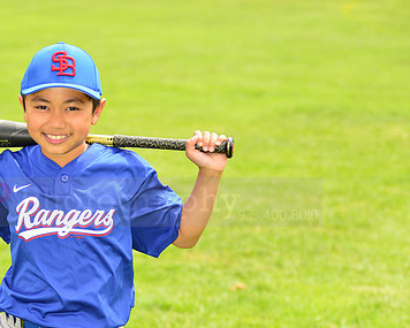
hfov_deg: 12.6
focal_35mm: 153
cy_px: 193
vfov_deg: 10.1
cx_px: 99
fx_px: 1857
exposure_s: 1/250
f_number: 5
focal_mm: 100
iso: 100
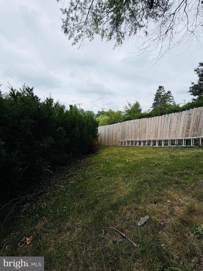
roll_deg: -2.0
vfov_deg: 102.1
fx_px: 109
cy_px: 136
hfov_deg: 85.7
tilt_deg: -7.1
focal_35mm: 14
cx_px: 102
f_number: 2.2
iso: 20
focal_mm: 2.22
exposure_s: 1/770
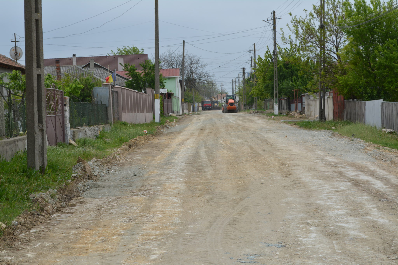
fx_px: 912
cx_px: 199
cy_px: 132
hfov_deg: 24.6
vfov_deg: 16.6
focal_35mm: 82
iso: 200
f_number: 8
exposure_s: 1/250
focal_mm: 55
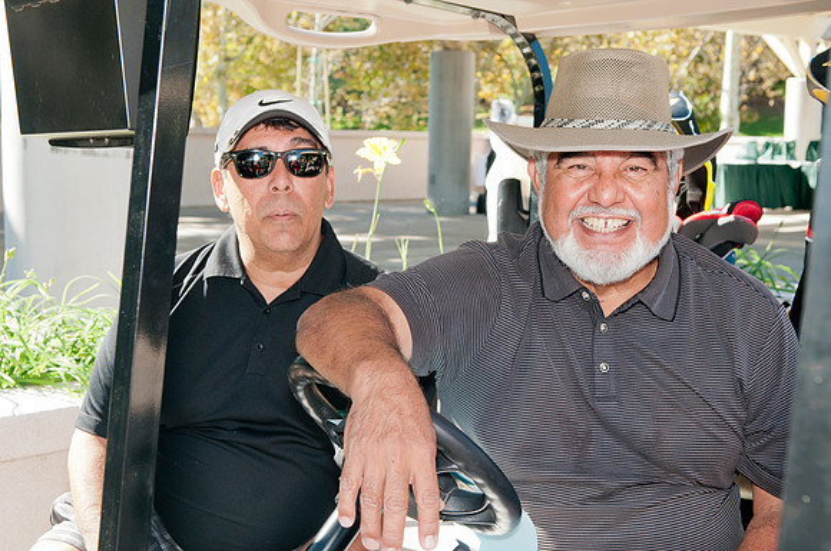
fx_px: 1176
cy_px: 276
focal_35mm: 51
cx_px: 416
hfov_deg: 38.9
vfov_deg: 26.4
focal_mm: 34
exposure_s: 1/80
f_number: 6.3
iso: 400
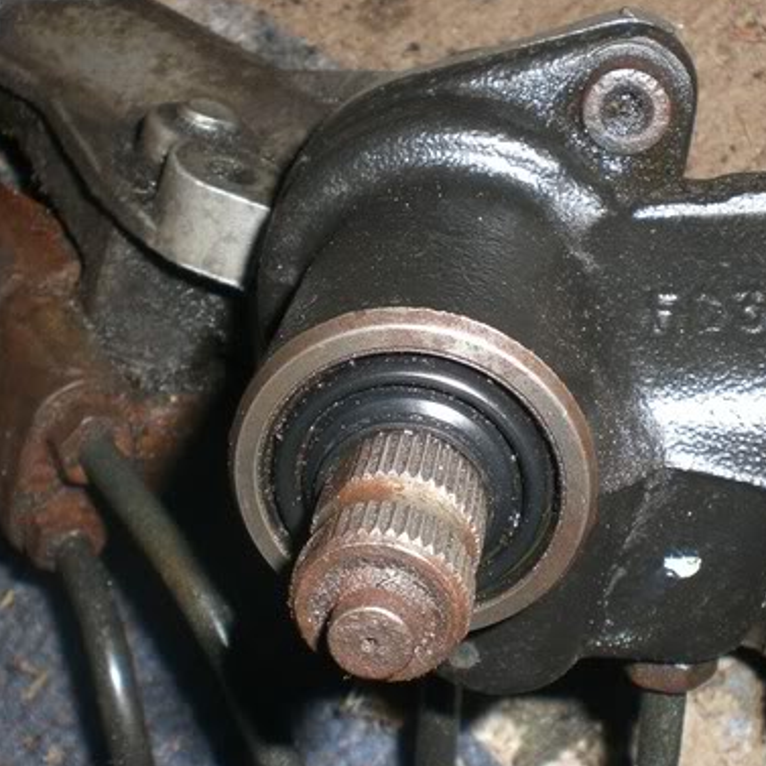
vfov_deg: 30.0
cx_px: 469
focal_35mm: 57
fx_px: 1427
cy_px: 362
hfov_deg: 29.9
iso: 50
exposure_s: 1/60
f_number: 4.4
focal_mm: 6.3
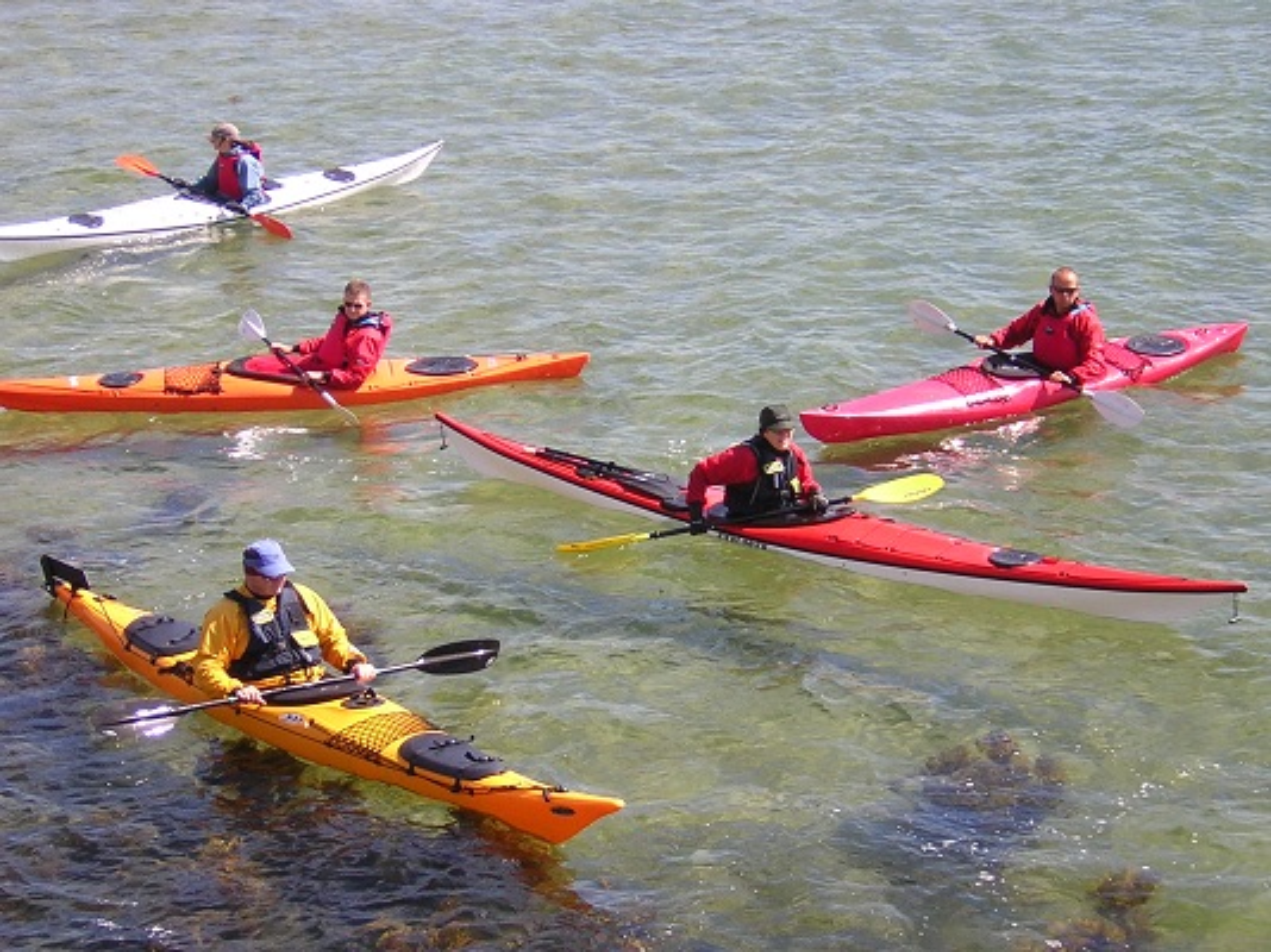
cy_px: 476
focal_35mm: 89
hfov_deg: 22.0
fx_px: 3266
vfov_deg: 16.6
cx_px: 636
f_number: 4.2
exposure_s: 1/249
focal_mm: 11.6
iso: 100
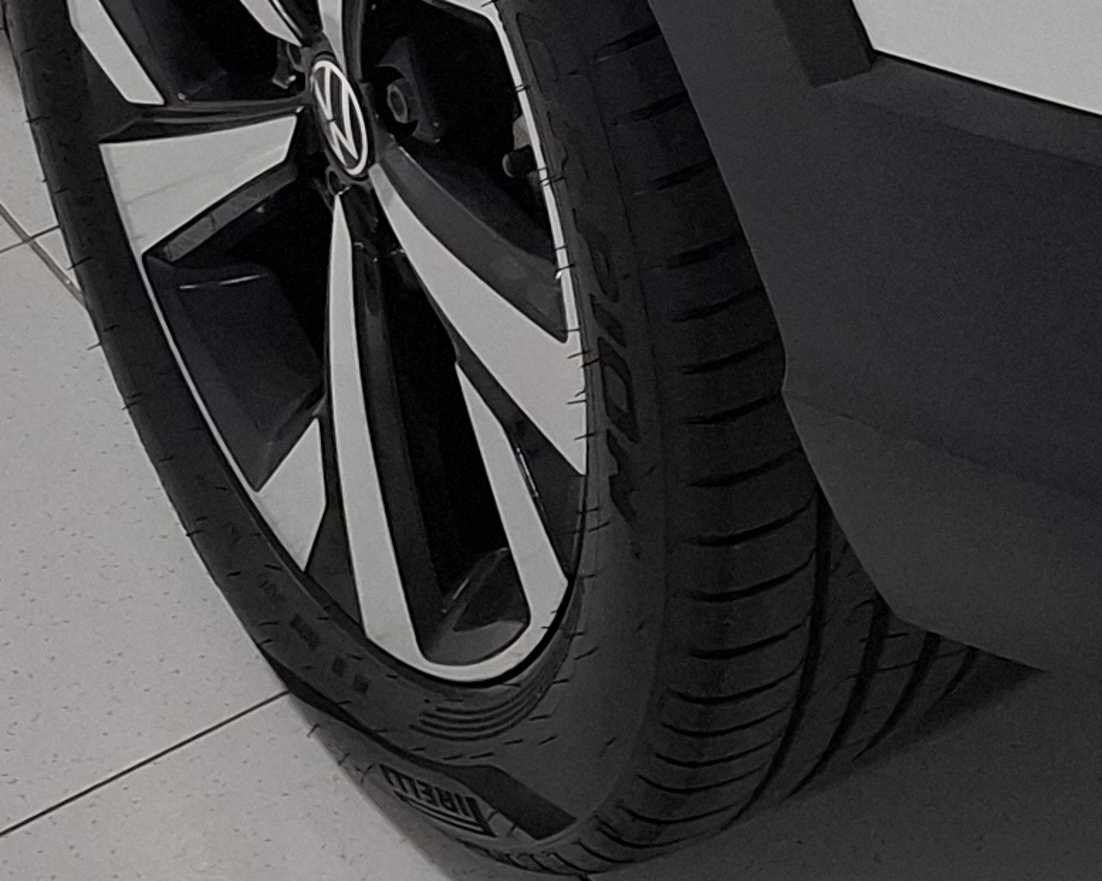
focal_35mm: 118
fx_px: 3849
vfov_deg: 11.5
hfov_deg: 15.8
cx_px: 1243
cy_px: -985
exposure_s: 1/60
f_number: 1.8
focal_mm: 5.54
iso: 320
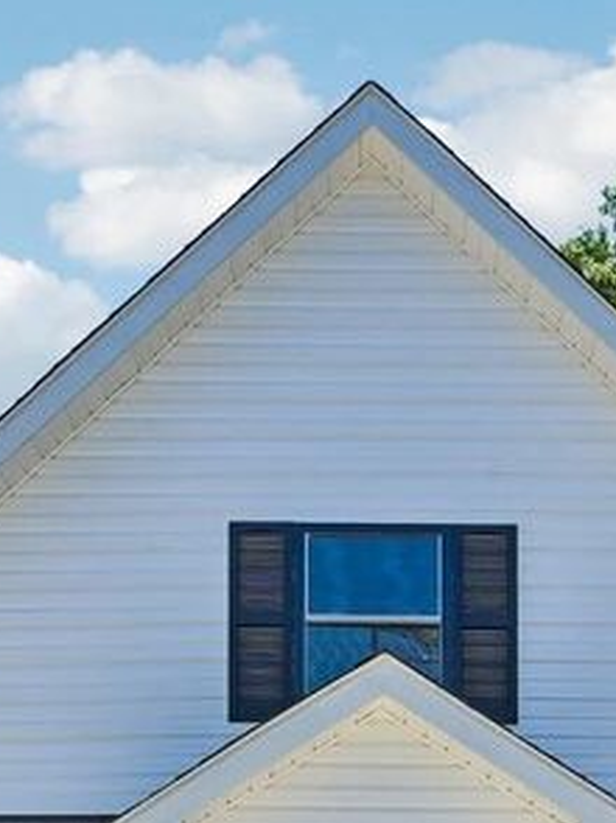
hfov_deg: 25.6
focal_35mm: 57
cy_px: 724
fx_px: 1354
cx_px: 358
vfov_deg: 32.3
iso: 100
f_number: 8
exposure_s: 1/200
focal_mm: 17
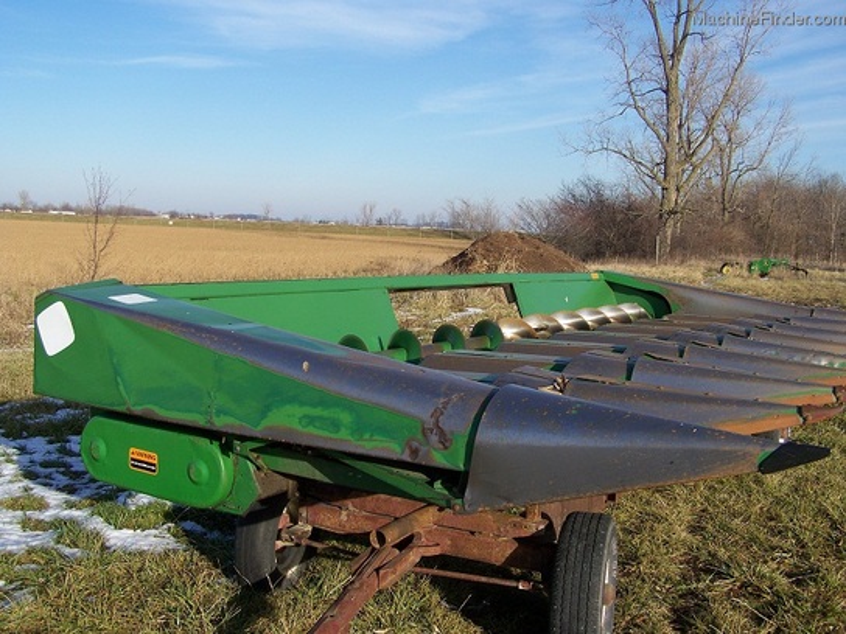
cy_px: 317
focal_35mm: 38
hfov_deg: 49.0
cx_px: 423
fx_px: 929
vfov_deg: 37.7
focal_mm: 6.3
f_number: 4
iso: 64
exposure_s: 1/500
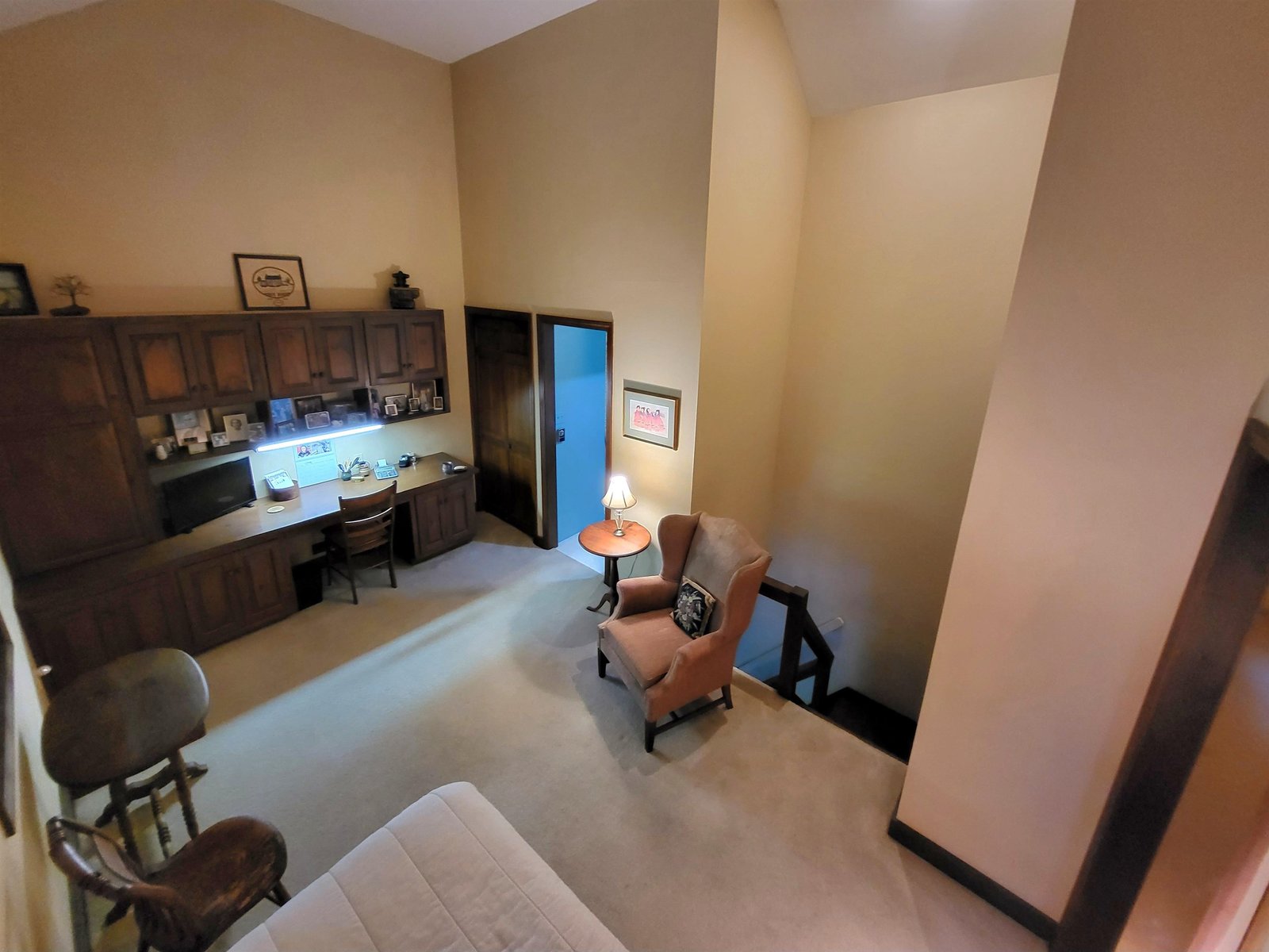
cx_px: 634
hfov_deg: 106.2
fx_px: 477
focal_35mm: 13
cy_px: 476
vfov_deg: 89.9
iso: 500
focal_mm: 1.74
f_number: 2.2
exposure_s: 1/30
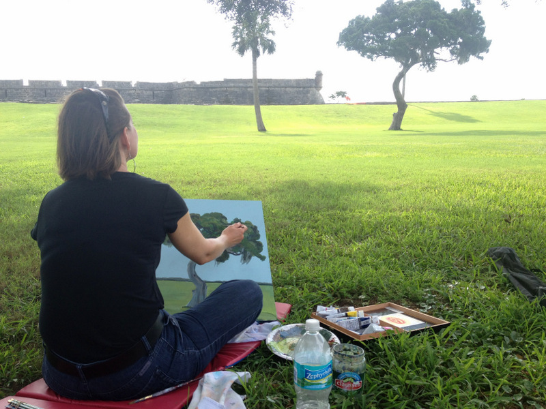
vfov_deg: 40.7
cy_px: 204
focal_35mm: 35
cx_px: 273
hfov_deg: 52.6
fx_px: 552
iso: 64
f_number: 2.4
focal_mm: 4.28
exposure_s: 1/424
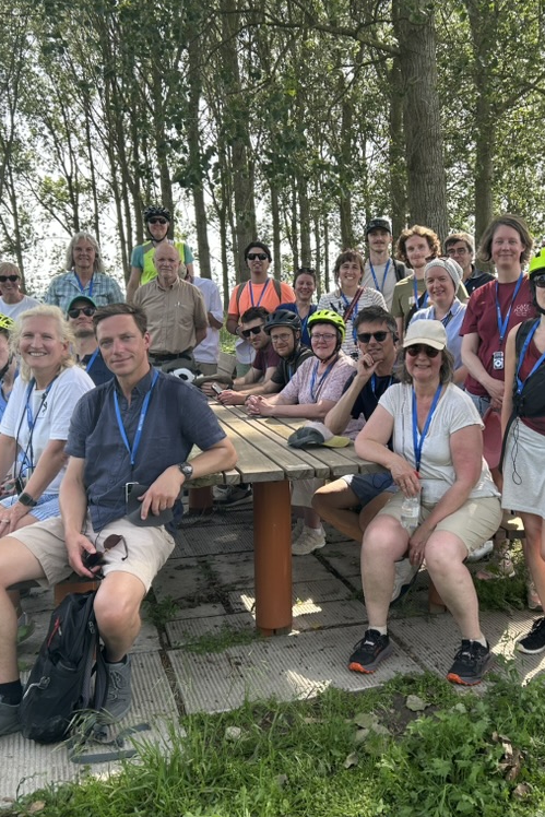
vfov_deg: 51.9
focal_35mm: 37
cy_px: 408
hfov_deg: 35.5
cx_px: 376
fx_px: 840
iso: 50
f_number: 1.5
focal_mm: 5.7
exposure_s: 1/611
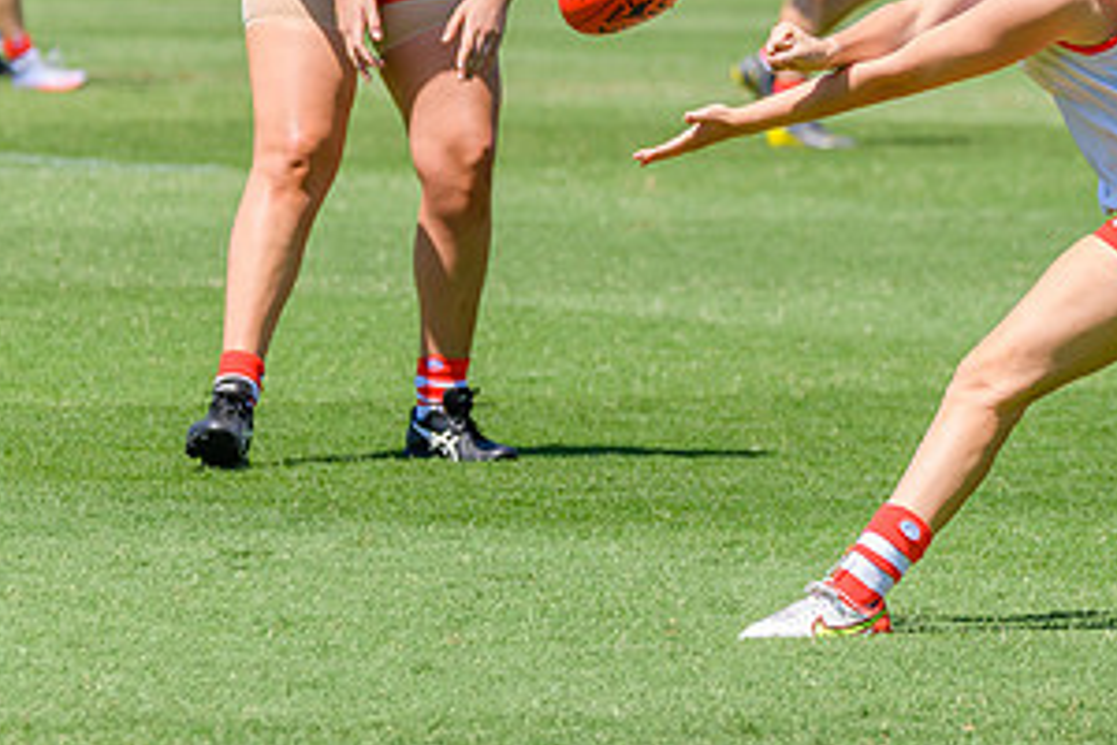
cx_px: 997
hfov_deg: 3.0
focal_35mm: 684
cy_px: 235
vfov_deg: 2.0
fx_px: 21221
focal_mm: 300
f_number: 8
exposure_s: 1/2000
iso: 800
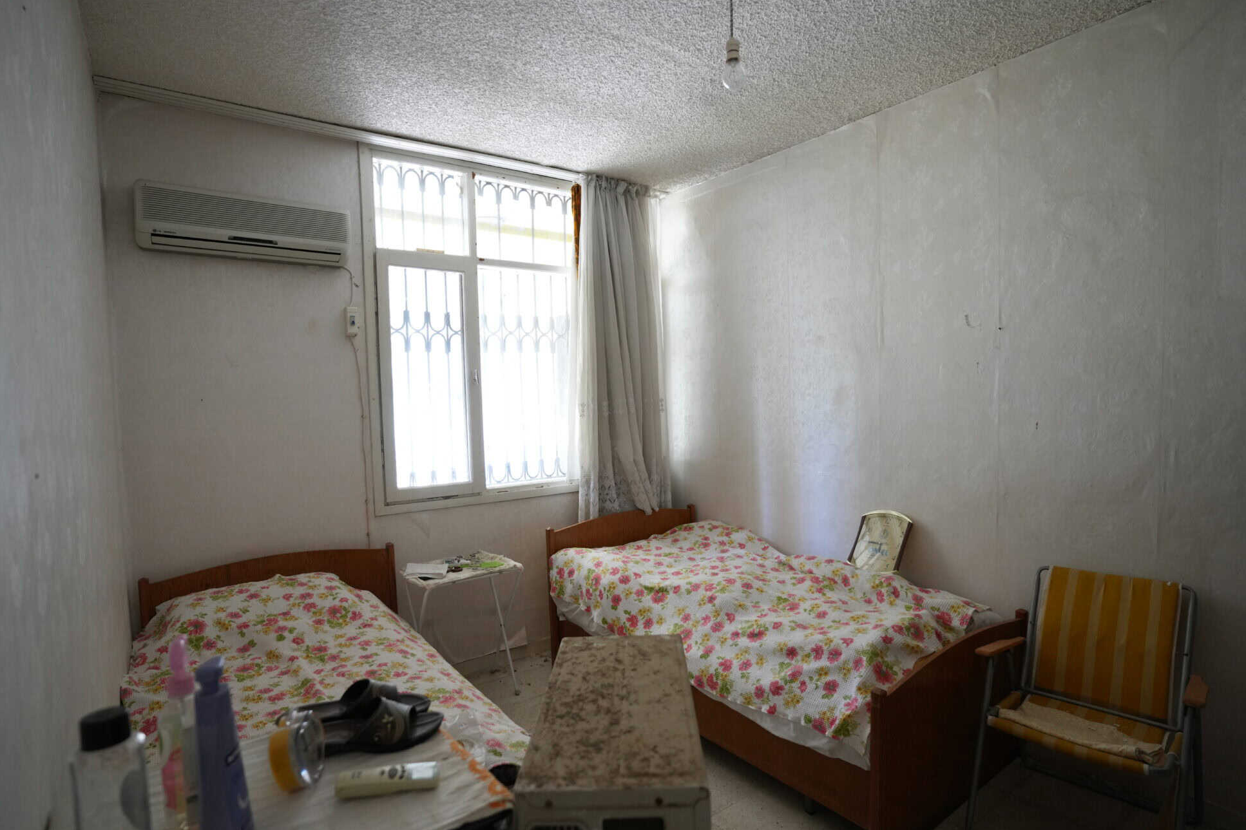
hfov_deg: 90.0
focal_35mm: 18
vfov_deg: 67.3
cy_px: 437
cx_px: 638
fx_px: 623
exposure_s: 1/160
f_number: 2.8
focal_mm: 17
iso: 1600
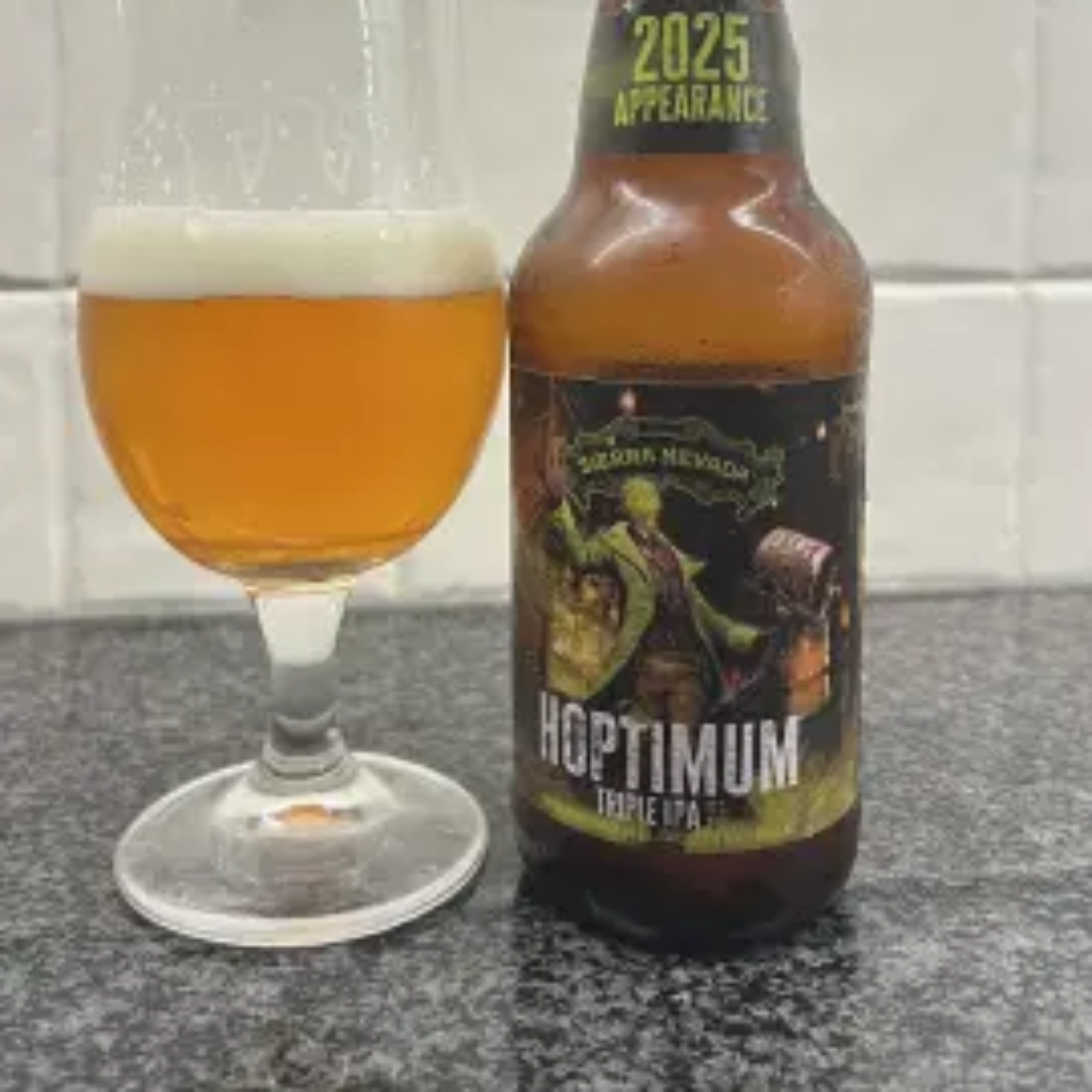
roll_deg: +0.3
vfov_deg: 47.1
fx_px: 1213
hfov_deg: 48.4
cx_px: 510
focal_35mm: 34
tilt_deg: -5.4
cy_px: 307
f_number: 1.6
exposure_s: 1/50
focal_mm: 5.1
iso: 100
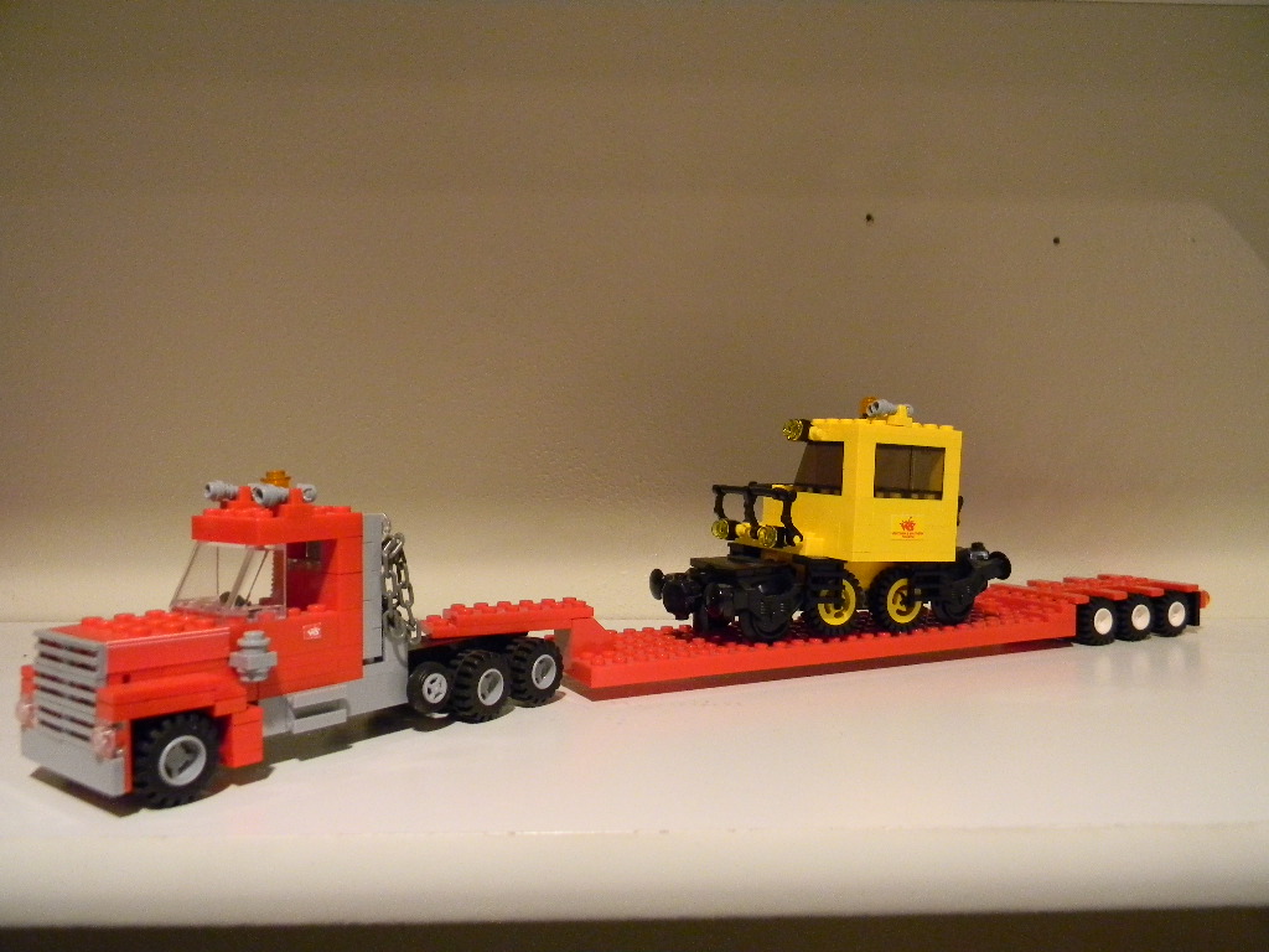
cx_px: 634
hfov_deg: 63.4
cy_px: 476
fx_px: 1026
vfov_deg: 49.7
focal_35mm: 28
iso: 400
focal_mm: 5
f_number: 3.5
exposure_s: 1/17.1
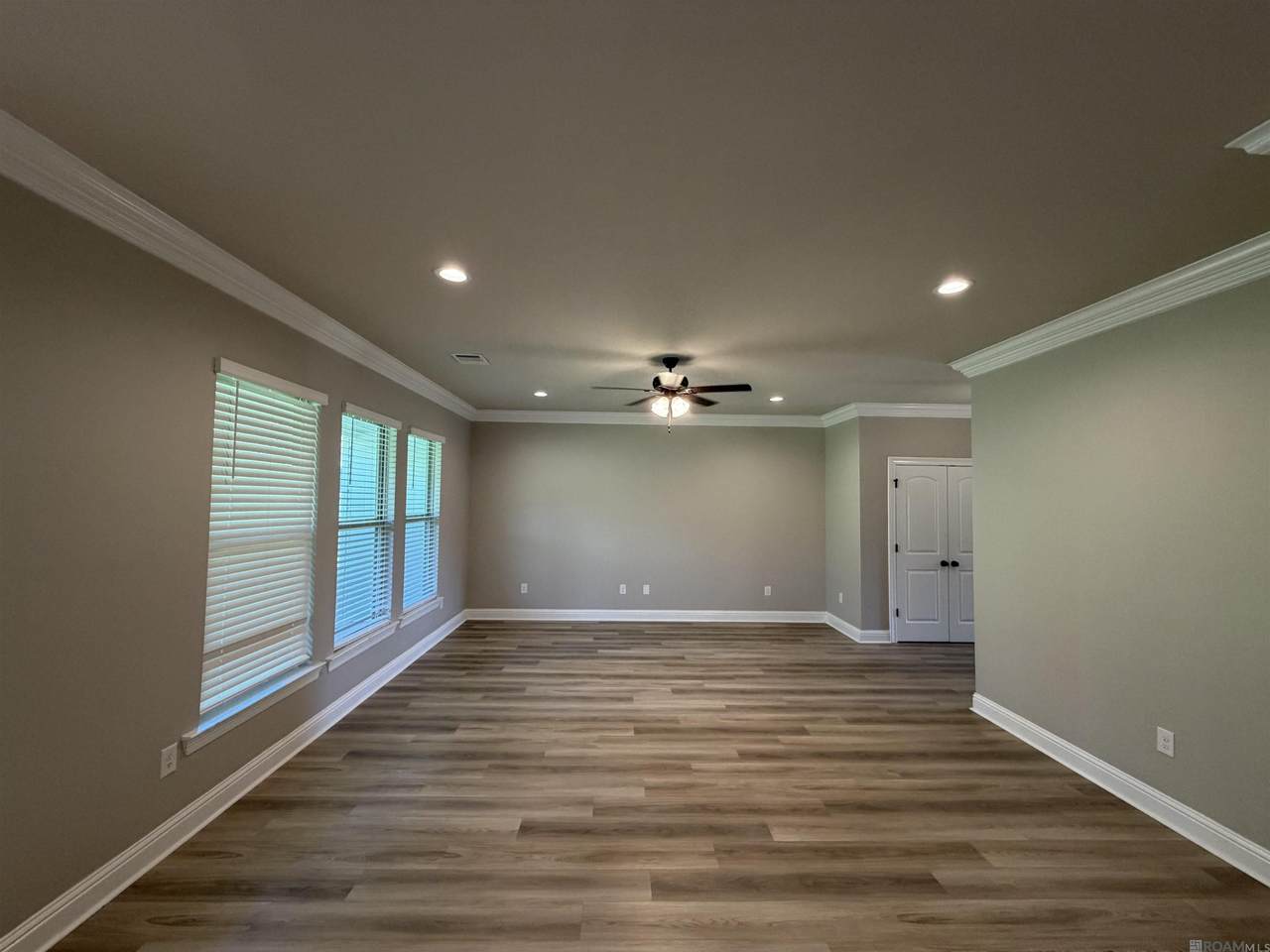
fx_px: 514
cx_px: 635
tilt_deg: +3.0
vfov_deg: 85.7
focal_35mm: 14
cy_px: 476
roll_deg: -0.4
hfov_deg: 102.1
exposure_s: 1/120
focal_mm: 2.22
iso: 250
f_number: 2.2
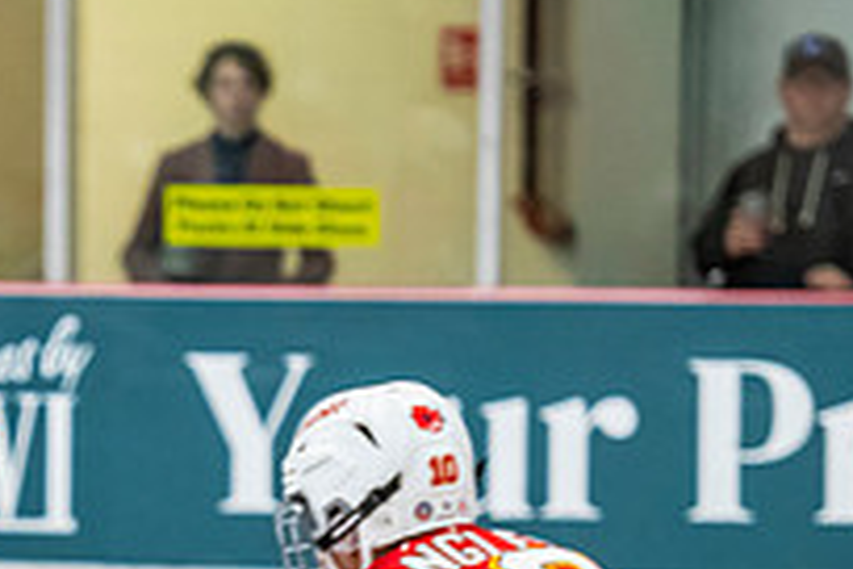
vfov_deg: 3.3
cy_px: 803
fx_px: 9856
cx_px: -28
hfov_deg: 4.9
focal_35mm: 416
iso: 2000
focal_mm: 135
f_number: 3.2
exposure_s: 1/640
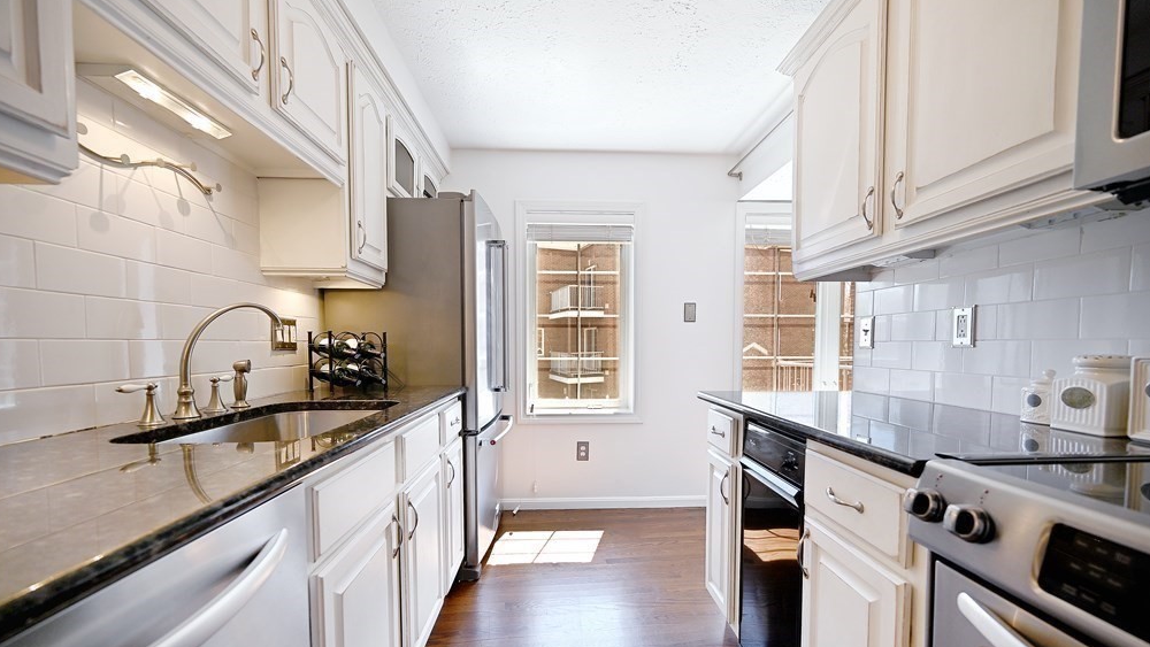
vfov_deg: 70.3
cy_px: 365
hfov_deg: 103.0
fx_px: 457
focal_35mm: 15
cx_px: 578
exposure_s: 1/60
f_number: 4
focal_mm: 14
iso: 200
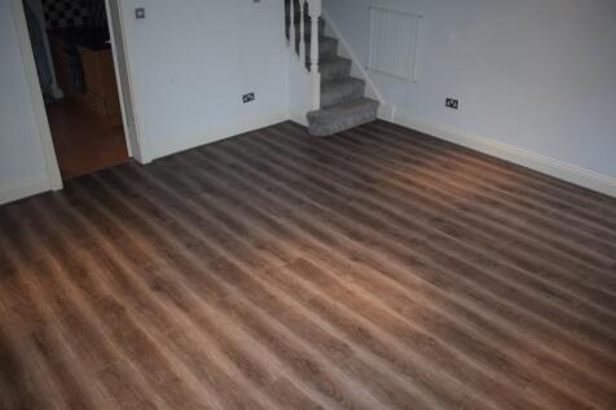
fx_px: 513
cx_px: 308
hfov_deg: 61.9
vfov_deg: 43.6
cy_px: 205
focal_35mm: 30
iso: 800
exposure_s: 1/60
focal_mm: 20
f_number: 3.8
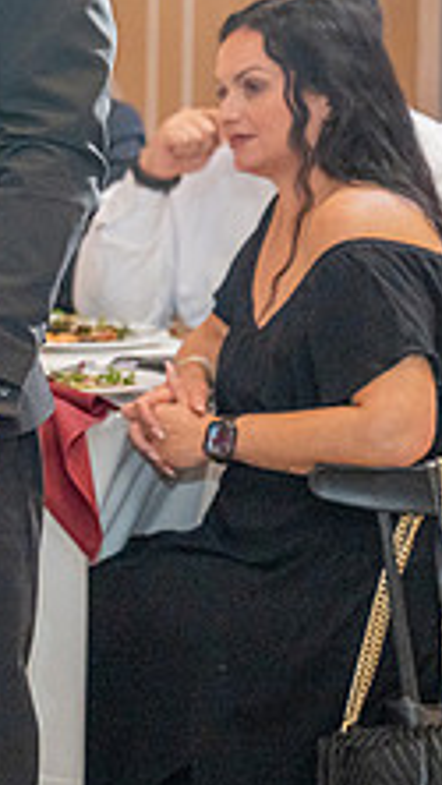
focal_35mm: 192
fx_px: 3997
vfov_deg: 11.2
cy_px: 133
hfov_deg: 6.1
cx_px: -470
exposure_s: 1/200
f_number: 2.8
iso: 2000
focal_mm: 70
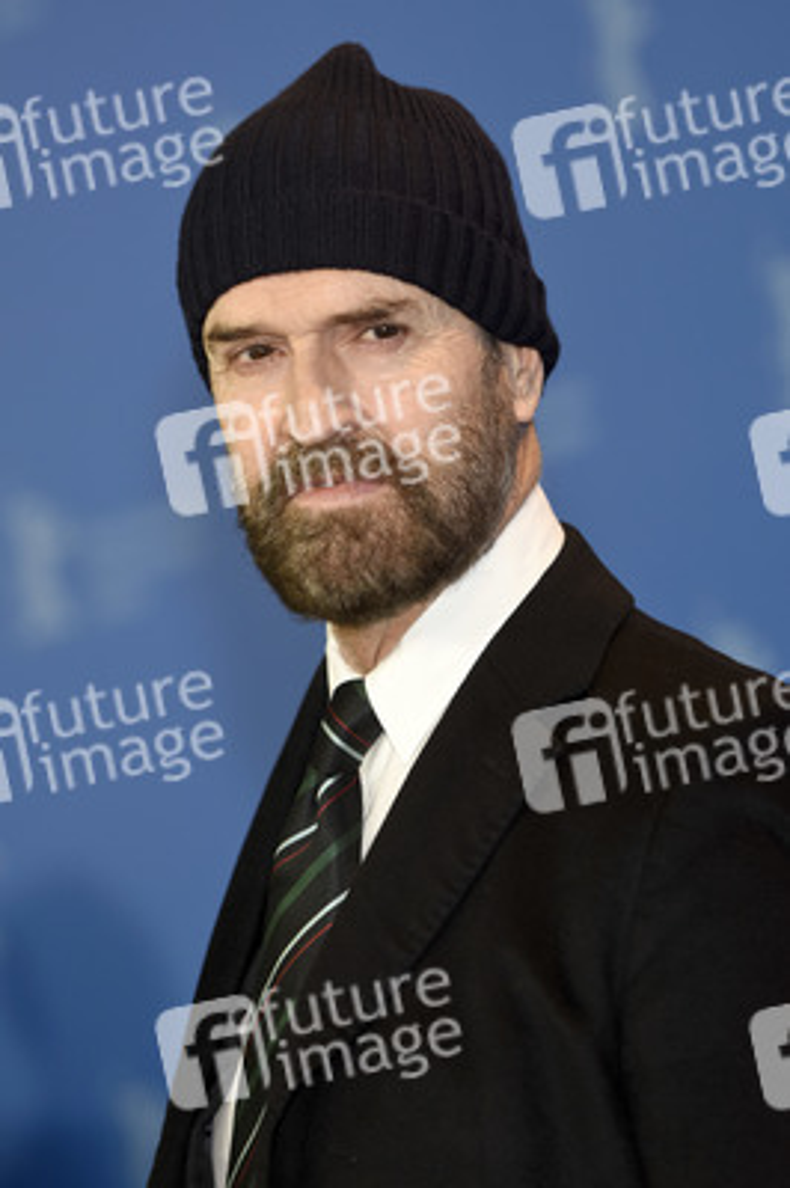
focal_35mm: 218
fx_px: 7171
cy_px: 594
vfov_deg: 9.5
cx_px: 395
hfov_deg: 6.3
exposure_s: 1/400
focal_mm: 145
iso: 640
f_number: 3.2
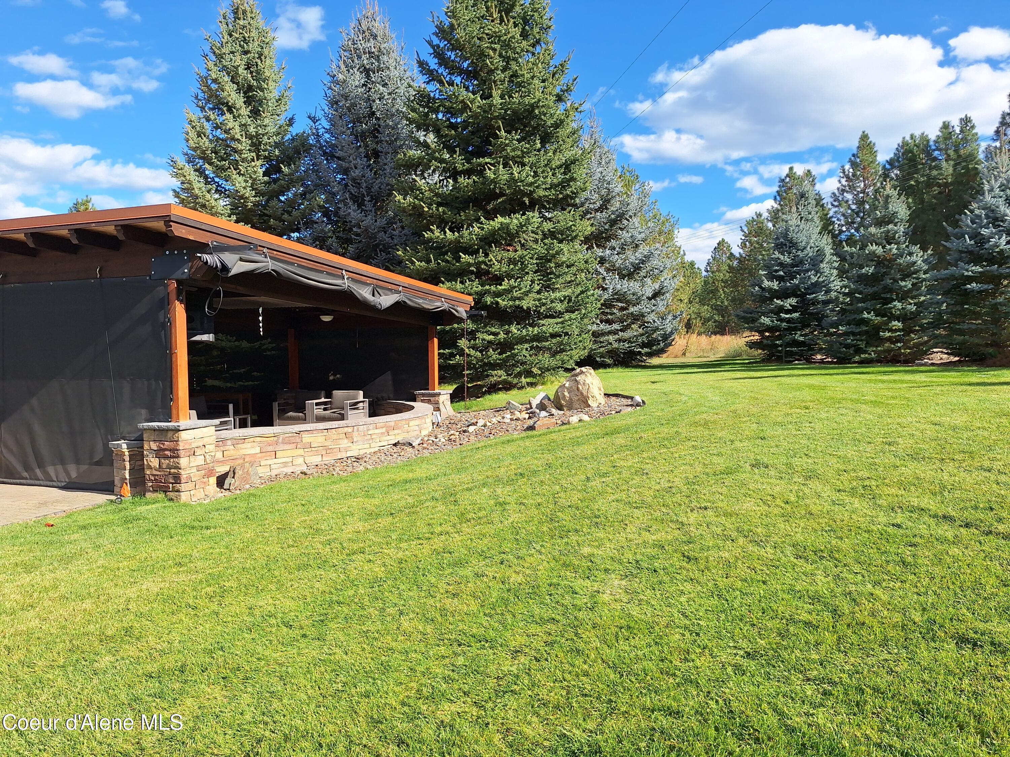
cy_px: 378
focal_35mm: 23
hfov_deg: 73.9
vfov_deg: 58.9
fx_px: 671
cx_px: 505
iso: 25
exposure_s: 1/2105
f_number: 1.8
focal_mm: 5.54
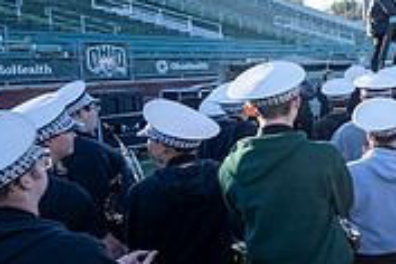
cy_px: 91
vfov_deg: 29.1
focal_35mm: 46
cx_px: 635
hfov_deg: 26.1
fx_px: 506
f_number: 4.5
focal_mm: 14
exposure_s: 1/500
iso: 320
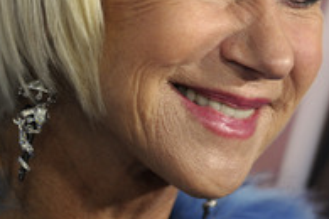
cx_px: 219
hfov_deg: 3.0
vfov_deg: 2.0
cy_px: 7
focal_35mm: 692
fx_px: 6324
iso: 1600
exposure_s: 1/640
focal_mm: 300
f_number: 4.5
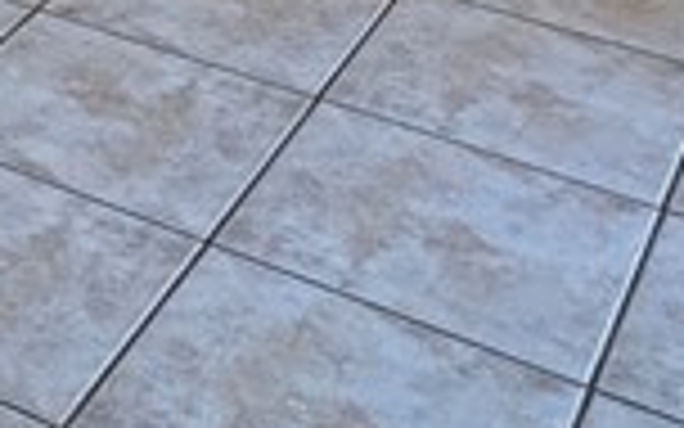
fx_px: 1864
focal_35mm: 100
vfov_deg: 12.0
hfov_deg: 17.5
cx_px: -486
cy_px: -342
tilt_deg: -18.1
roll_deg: +1.3
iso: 100
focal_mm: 2.22
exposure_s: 1/120
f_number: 2.2
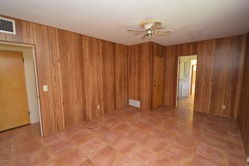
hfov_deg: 100.4
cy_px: 83
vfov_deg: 77.2
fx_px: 104
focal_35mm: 15
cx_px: 124
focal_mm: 10
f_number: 3.5
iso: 3200
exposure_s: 1/60
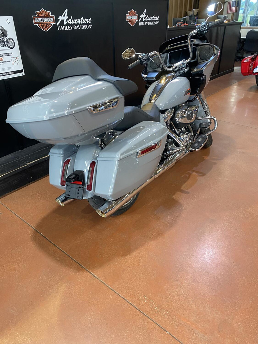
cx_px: 129
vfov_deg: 67.3
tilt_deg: -29.5
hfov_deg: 53.1
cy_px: 172
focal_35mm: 26
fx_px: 258
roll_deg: +1.7
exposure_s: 1/60
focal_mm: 4.25
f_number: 1.8
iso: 200
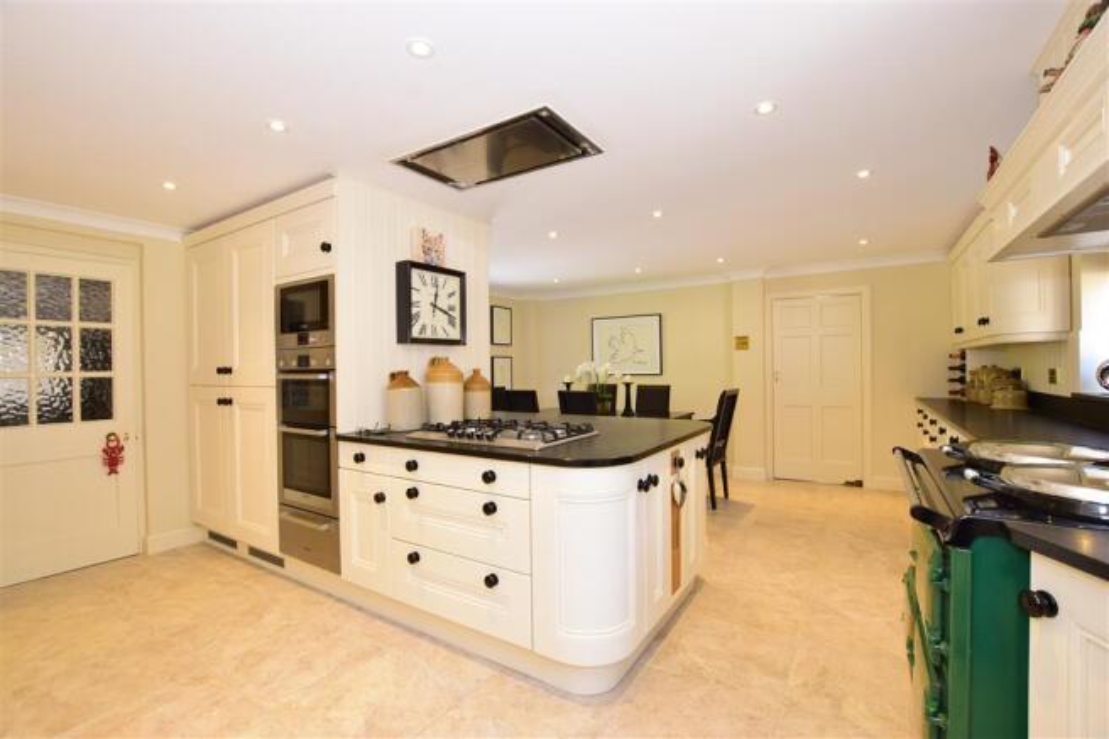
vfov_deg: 77.3
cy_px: 370
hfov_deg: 100.4
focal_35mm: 15
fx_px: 462
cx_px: 554
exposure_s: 1/30
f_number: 6.3
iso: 640
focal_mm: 10
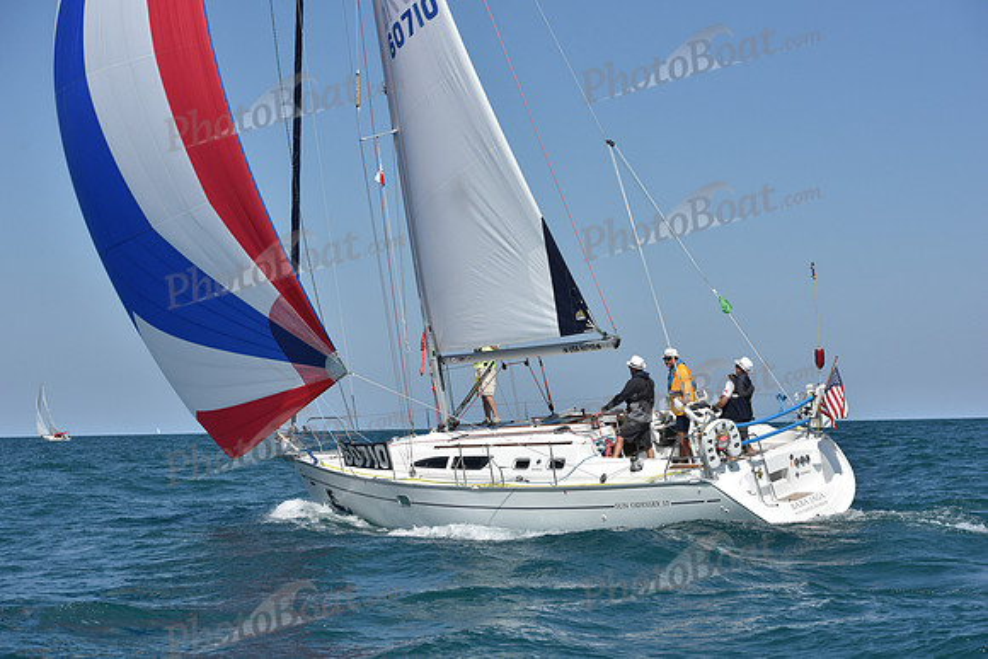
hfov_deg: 28.8
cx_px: 494
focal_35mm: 70
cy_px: 330
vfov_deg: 19.5
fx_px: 1921
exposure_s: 1/1600
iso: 250
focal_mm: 70
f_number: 8
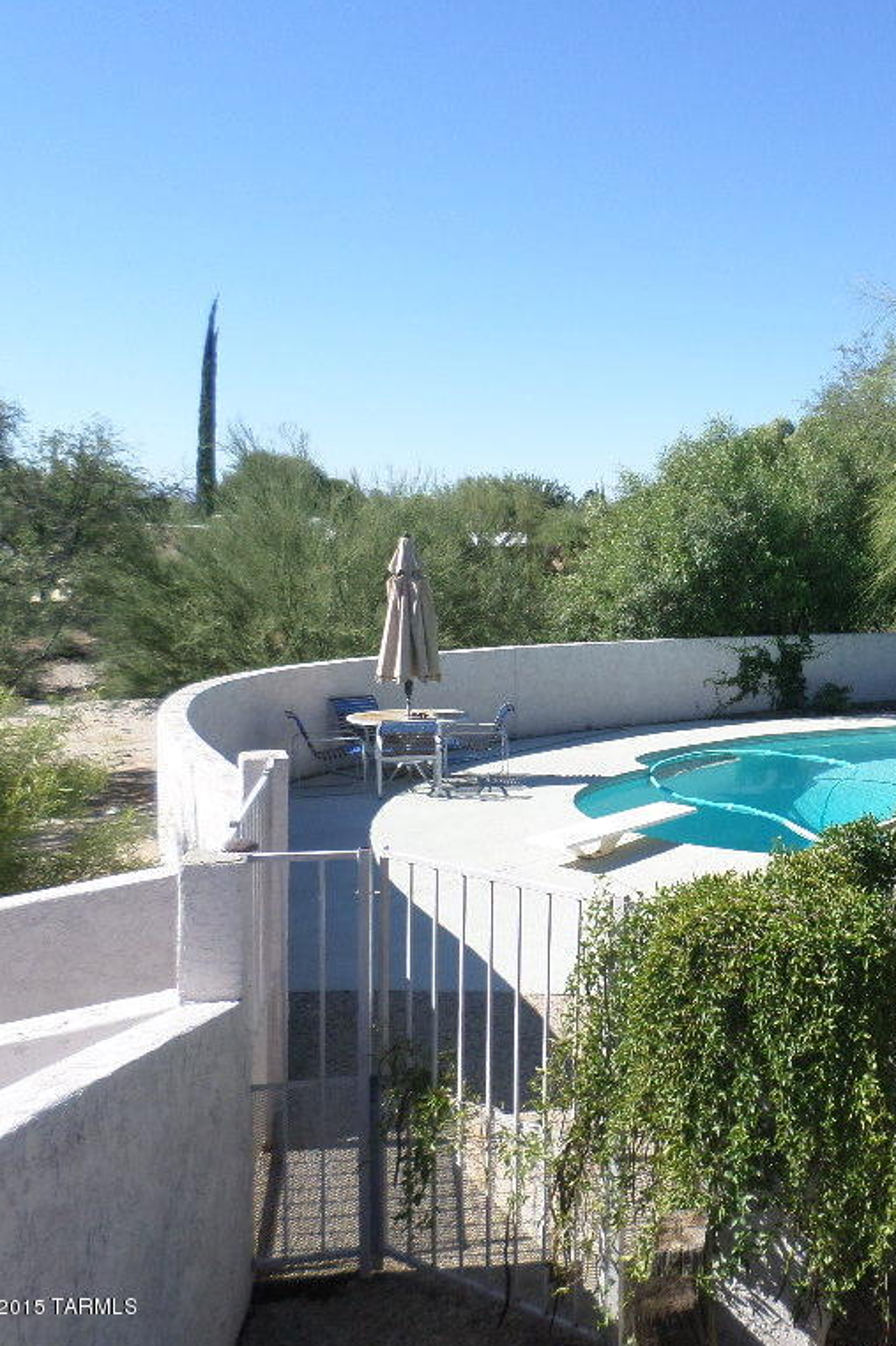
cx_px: 875
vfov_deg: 54.4
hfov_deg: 34.7
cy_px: 677
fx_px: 1307
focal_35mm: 35
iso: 80
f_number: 2.5
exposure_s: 1/1000
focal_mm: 4.5
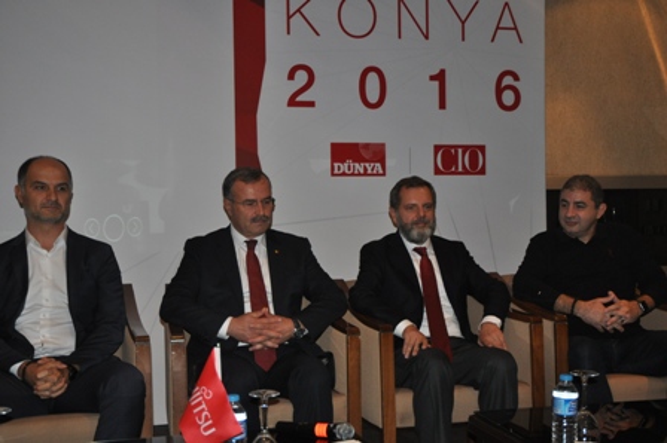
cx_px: 334
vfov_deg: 26.4
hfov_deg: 38.9
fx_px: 944
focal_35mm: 51
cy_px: 222
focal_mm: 34
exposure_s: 1/60
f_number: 4
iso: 800
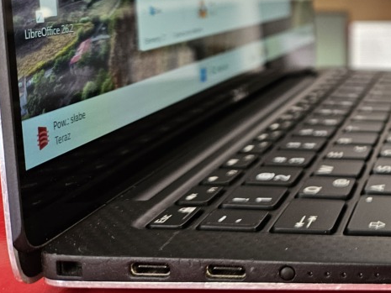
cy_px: 9
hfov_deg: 29.6
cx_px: 466
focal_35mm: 56
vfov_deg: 25.0
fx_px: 633
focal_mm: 5.4
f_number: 1.8
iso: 160
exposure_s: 1/100
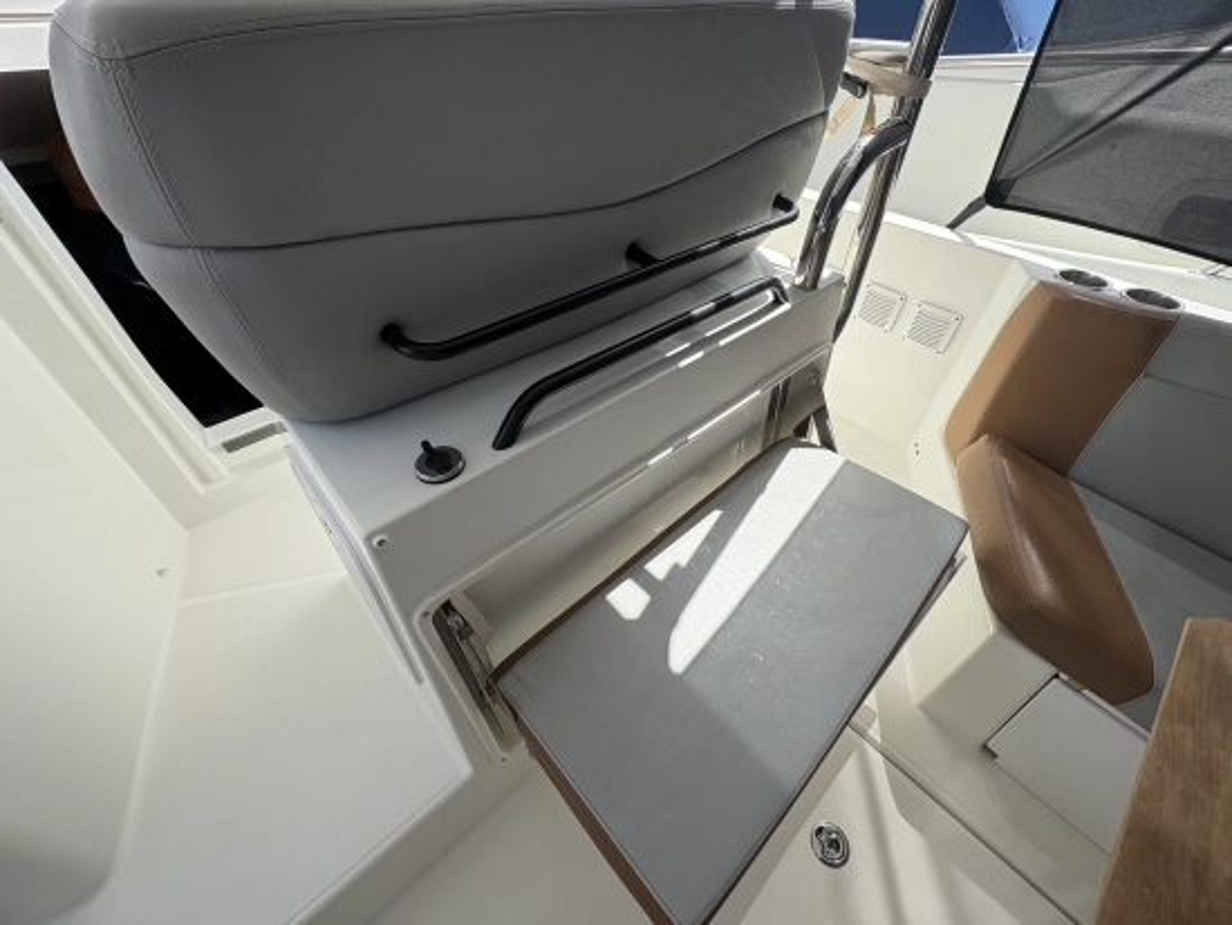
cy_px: 462
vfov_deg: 85.7
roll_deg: +2.6
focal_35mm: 14
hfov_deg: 102.0
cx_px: 616
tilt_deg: -42.4
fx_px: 498
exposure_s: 1/831
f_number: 2.2
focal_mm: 2.22
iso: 40
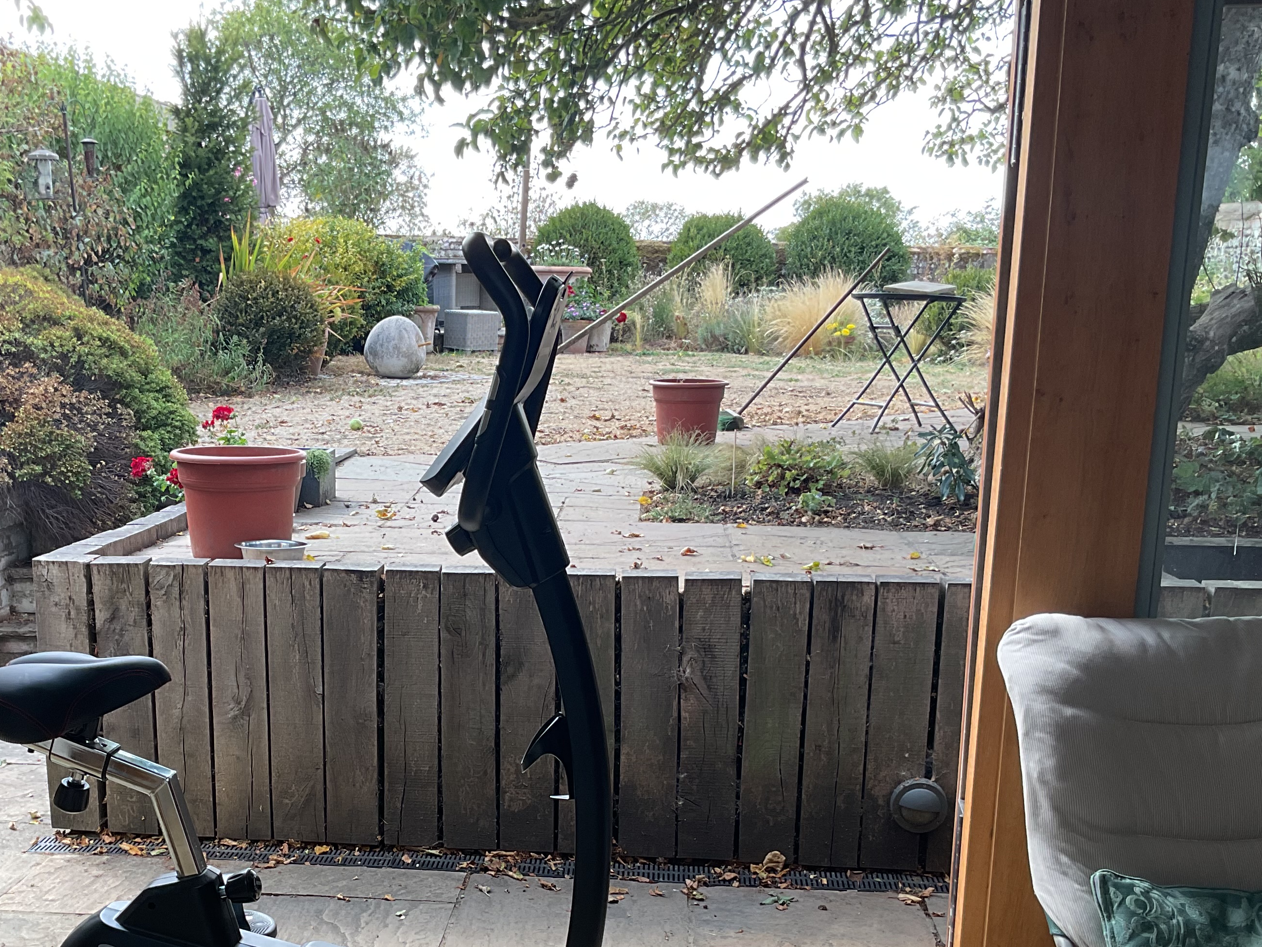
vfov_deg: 31.7
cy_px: 696
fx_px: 1641
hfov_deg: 41.8
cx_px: 478
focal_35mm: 45
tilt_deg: -12.6
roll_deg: -0.8
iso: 20
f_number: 1.8
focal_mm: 3
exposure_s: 1/120
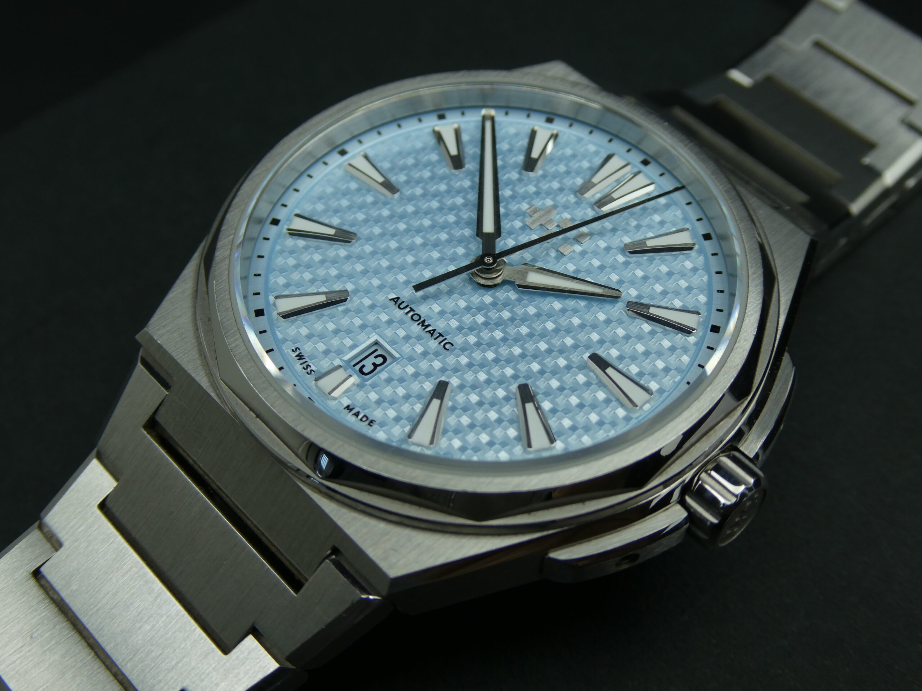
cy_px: 346
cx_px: 461
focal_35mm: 50
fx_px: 1332
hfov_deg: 38.2
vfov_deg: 29.1
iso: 80
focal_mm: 9
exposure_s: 1/100
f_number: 4.1
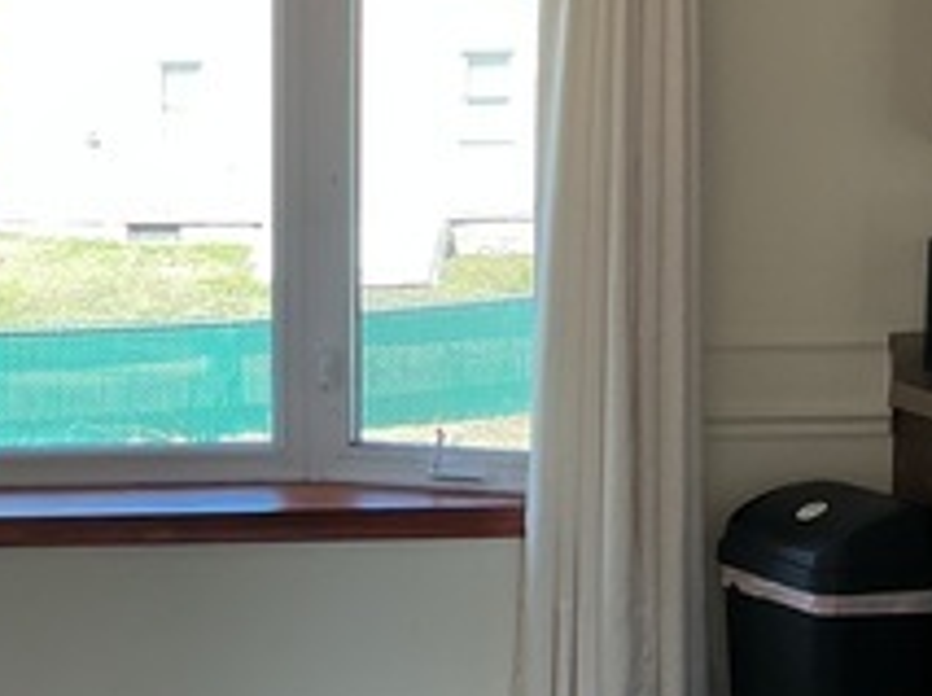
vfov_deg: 16.2
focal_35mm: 91
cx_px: 2
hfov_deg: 20.9
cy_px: 381
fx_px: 2446
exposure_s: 1/120
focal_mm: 3
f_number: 1.8
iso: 32
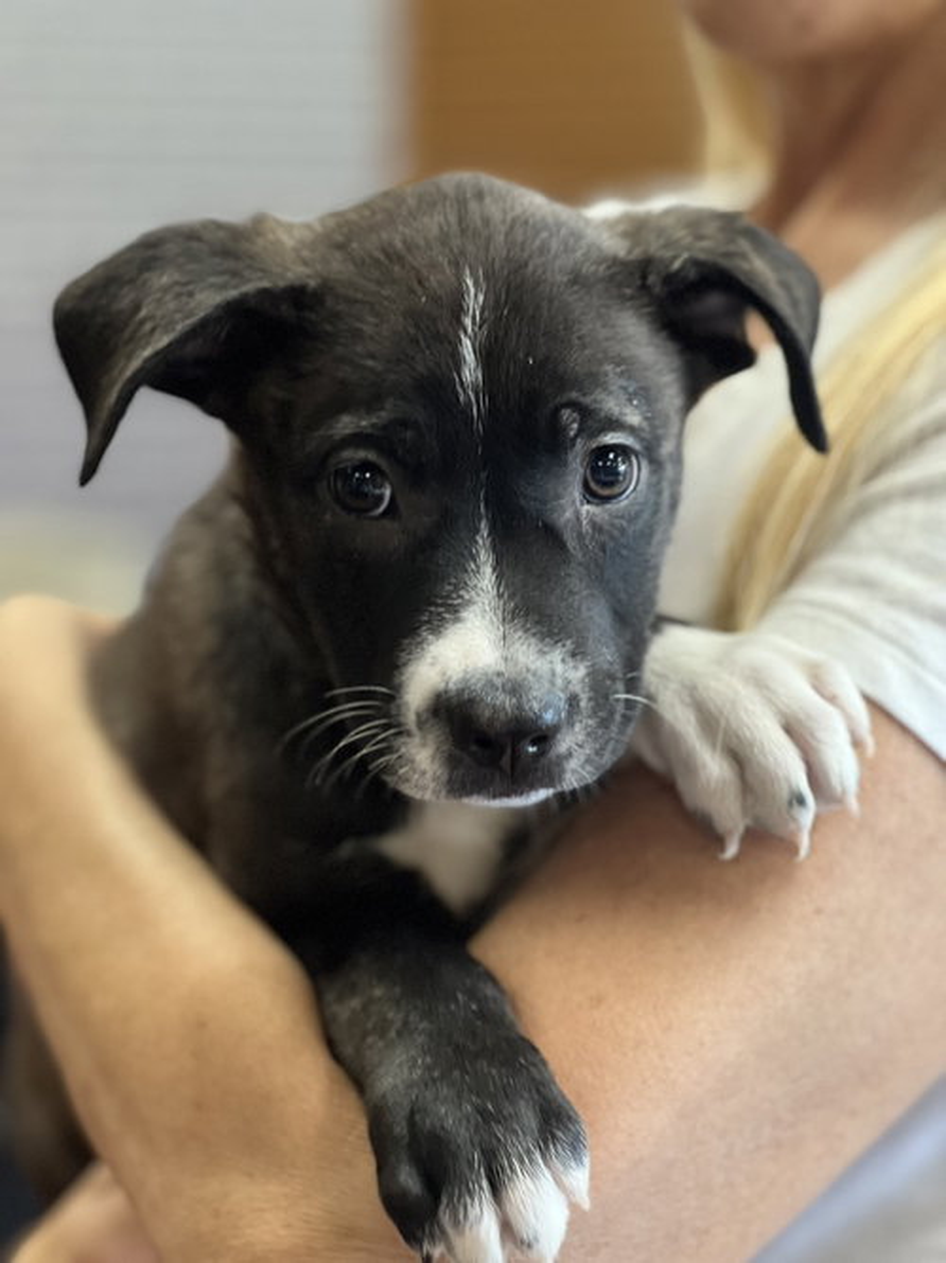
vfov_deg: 25.3
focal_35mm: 77
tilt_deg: -4.2
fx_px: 2807
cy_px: 632
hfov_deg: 19.1
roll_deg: +0.1
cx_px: 473
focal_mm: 9
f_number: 2.8
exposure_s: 1/24
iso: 320
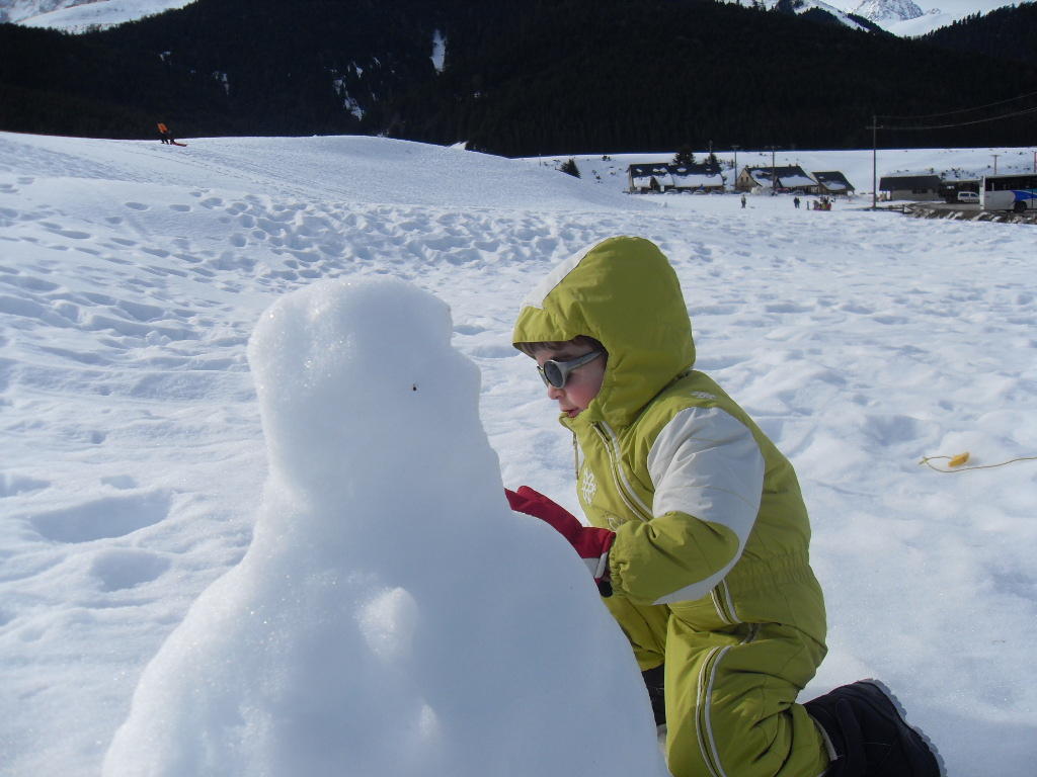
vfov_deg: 41.8
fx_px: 1019
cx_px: 518
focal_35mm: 34
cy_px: 388
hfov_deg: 54.0
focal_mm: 6.3
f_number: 7
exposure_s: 1/350
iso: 80
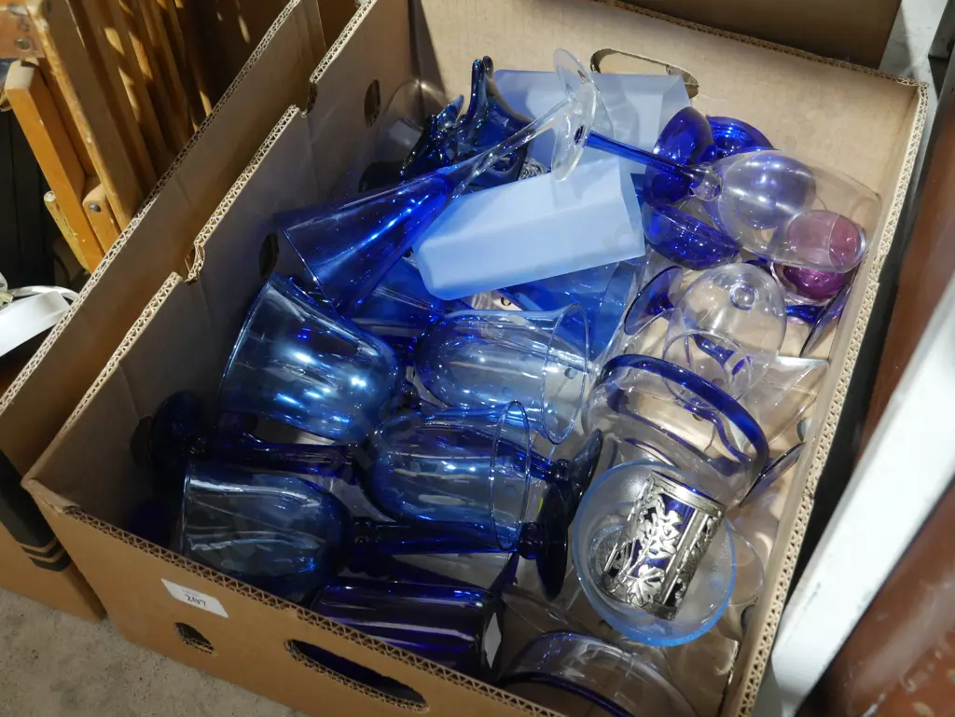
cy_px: 358
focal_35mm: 42
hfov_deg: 44.8
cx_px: 478
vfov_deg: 34.4
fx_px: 1159
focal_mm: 21
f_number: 4.6
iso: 2500
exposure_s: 1/60
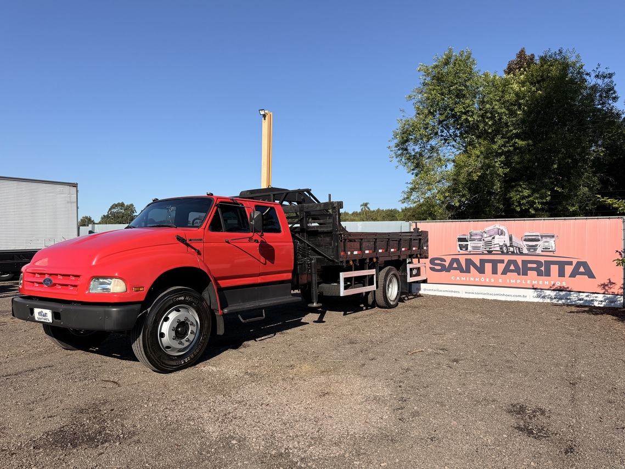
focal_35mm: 24
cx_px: 312
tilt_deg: +1.1
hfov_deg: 71.6
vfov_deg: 56.8
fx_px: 433
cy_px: 234
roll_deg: -1.0
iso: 80
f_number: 1.78
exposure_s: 1/4167
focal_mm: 6.76
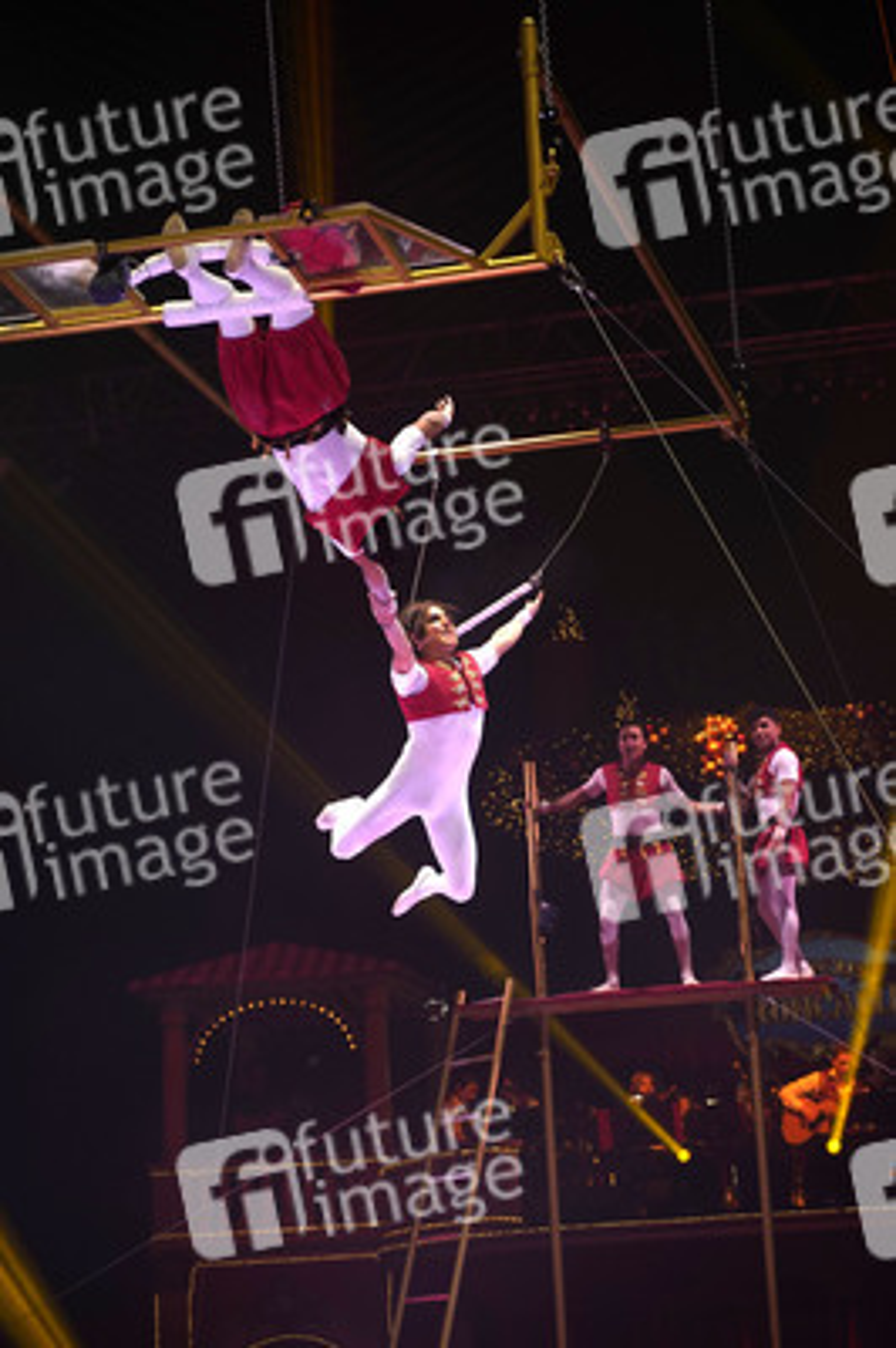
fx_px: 2805
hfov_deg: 18.2
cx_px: 448
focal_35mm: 75
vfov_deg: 27.0
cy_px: 674
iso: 1000
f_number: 2.8
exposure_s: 1/400
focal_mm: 75
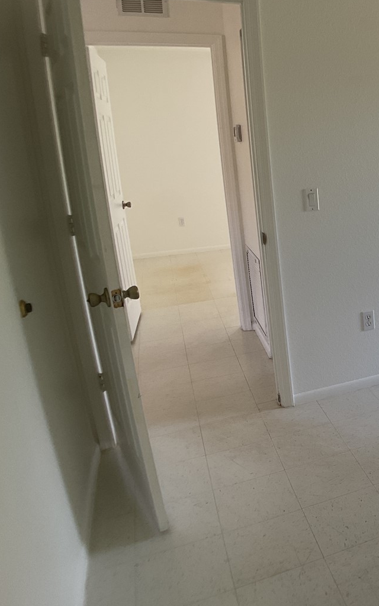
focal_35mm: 48
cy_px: 282
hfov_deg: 24.1
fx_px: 794
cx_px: 471
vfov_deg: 41.8
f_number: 1.8
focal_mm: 3
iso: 32
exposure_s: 1/120
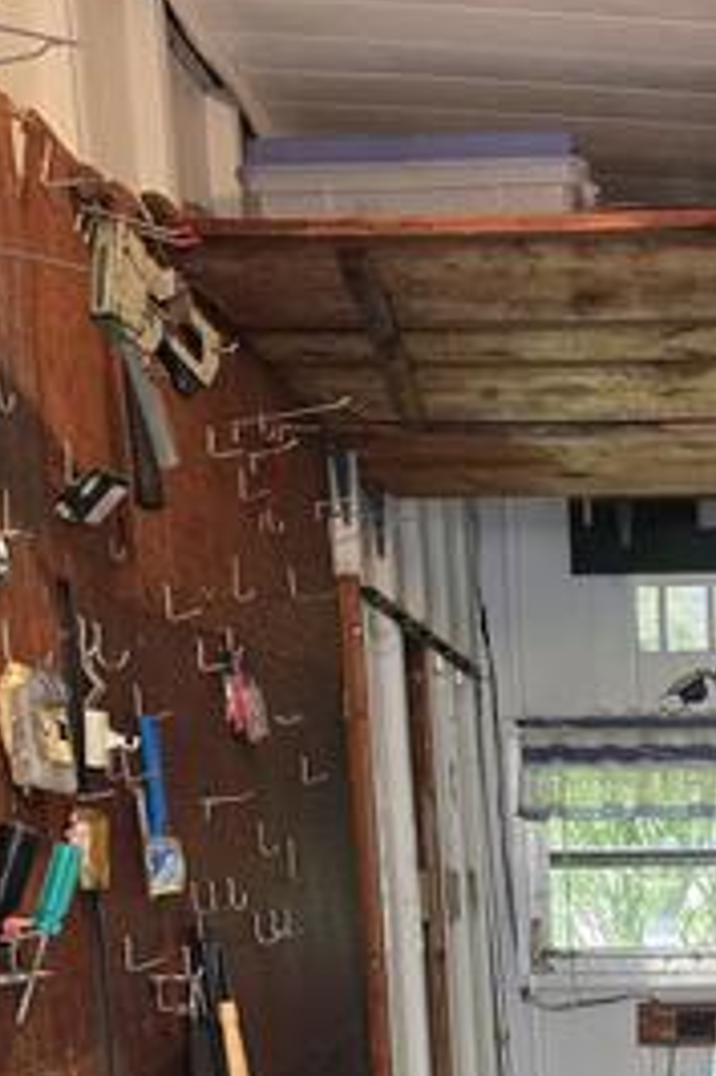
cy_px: 1153
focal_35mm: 54
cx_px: 728
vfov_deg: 32.8
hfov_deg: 23.9
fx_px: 1613
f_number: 1.7
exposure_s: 1/120
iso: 400
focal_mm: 6.3
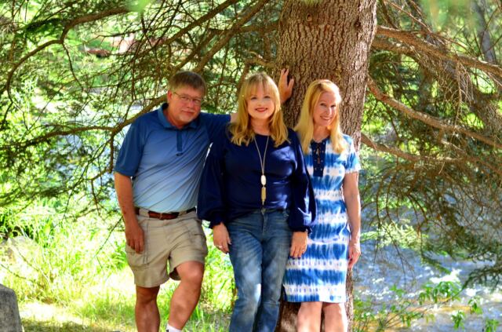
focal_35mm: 75
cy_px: 166
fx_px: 1043
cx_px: 251
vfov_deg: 18.1
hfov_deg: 27.1
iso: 100
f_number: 2.8
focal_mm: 50
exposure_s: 1/125
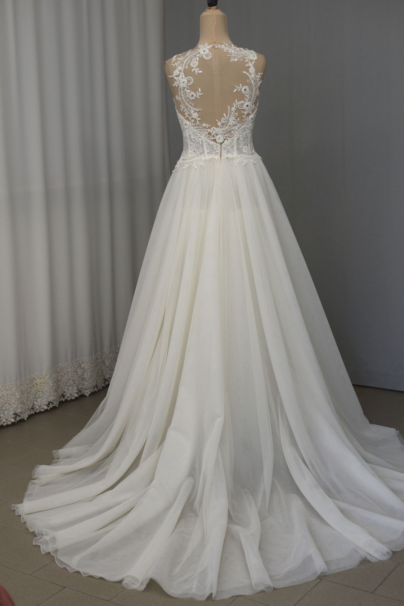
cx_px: 202
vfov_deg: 37.9
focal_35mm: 52
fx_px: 884
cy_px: 303
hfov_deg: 25.8
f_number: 4.5
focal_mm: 35
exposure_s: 1/80
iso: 400
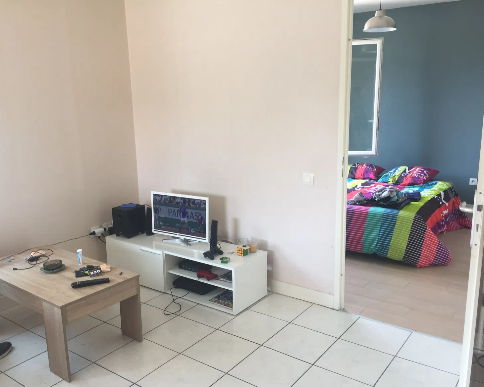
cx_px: 239
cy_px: 197
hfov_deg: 57.2
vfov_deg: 47.1
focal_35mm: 31
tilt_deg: -12.2
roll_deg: -0.5
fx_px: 444
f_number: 2.2
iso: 32
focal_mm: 4.15
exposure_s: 1/50
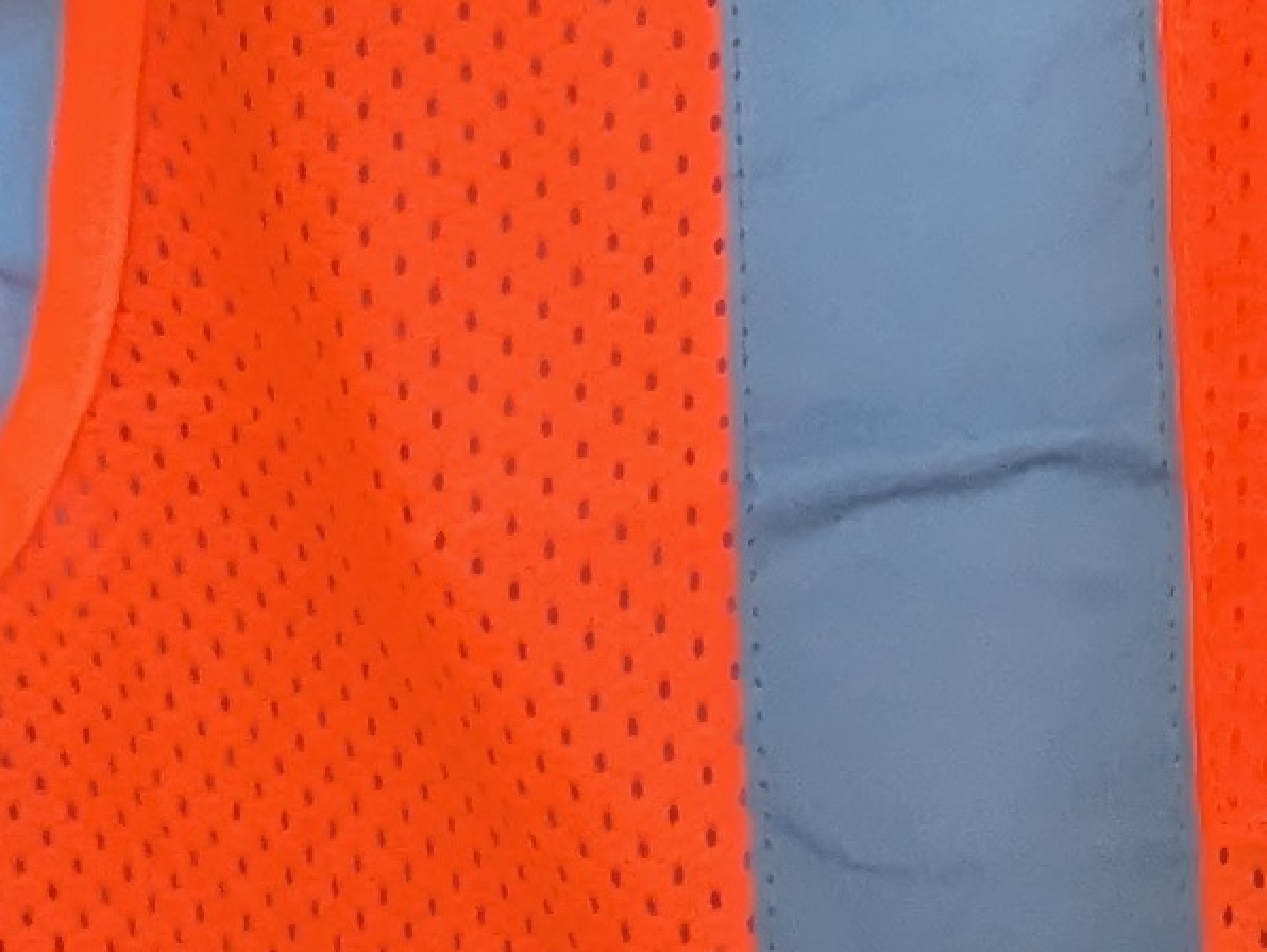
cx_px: 2625
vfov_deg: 10.0
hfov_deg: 12.8
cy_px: -1260
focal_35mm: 132
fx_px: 4835
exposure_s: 1/982
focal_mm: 2.51
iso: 37
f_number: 2
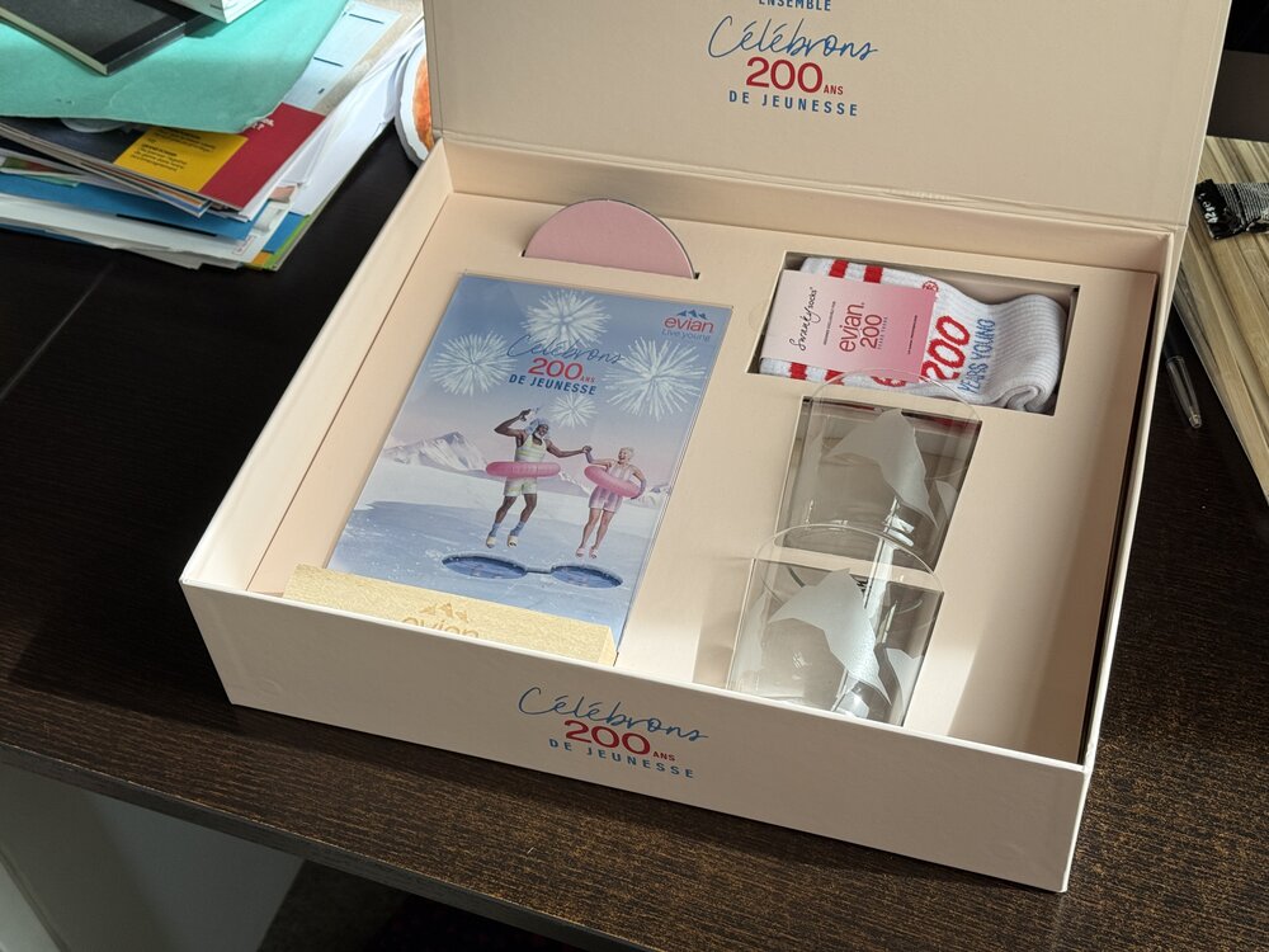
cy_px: 476
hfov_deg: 39.7
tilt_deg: -47.4
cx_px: 634
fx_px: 1760
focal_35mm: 48
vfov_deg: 30.3
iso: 100
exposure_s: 1/71
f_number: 1.78
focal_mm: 6.76
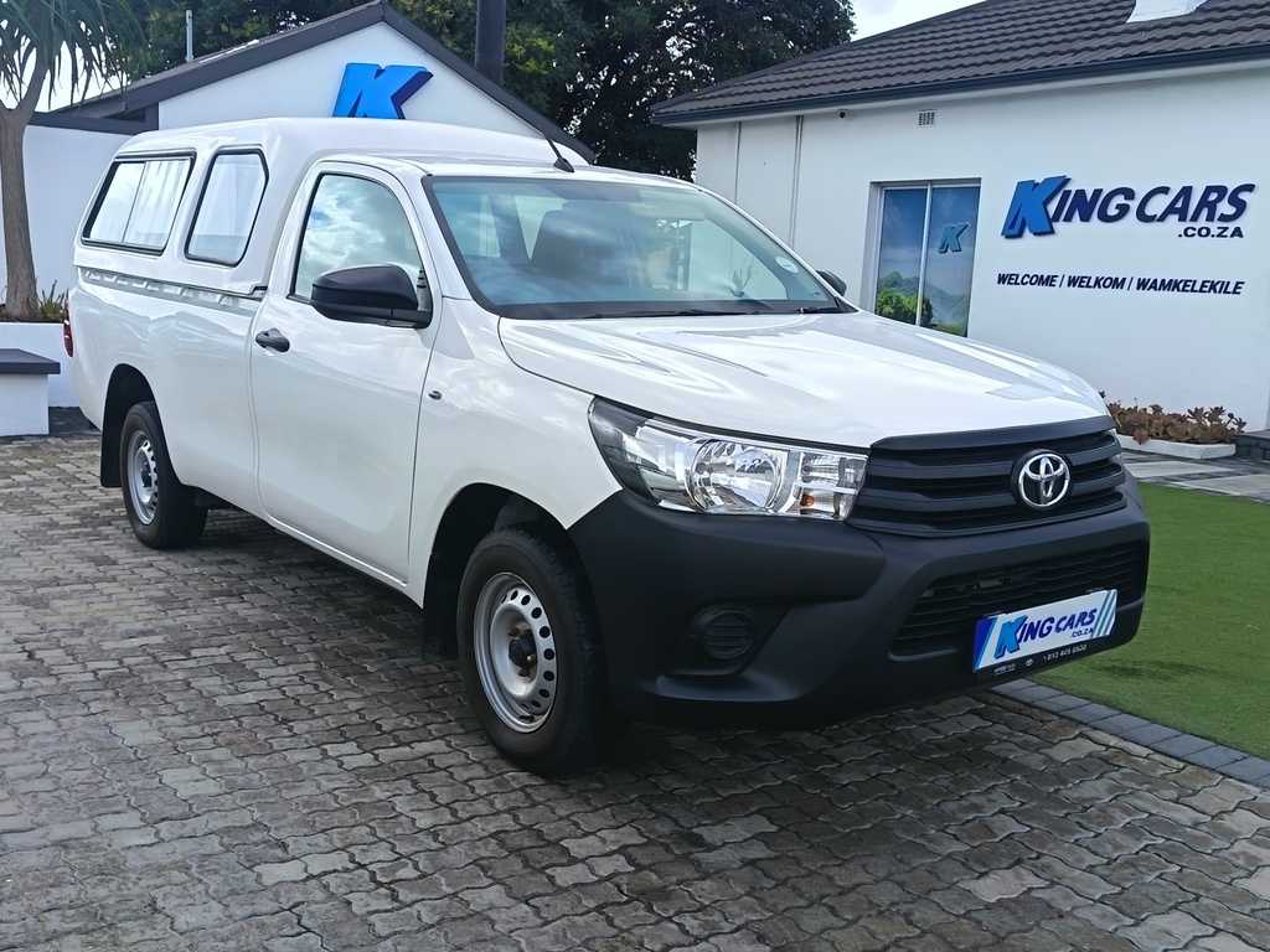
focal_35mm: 36
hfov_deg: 51.4
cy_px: 476
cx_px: 635
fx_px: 1321
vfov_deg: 39.7
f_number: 1.75
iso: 100
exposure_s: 1/421
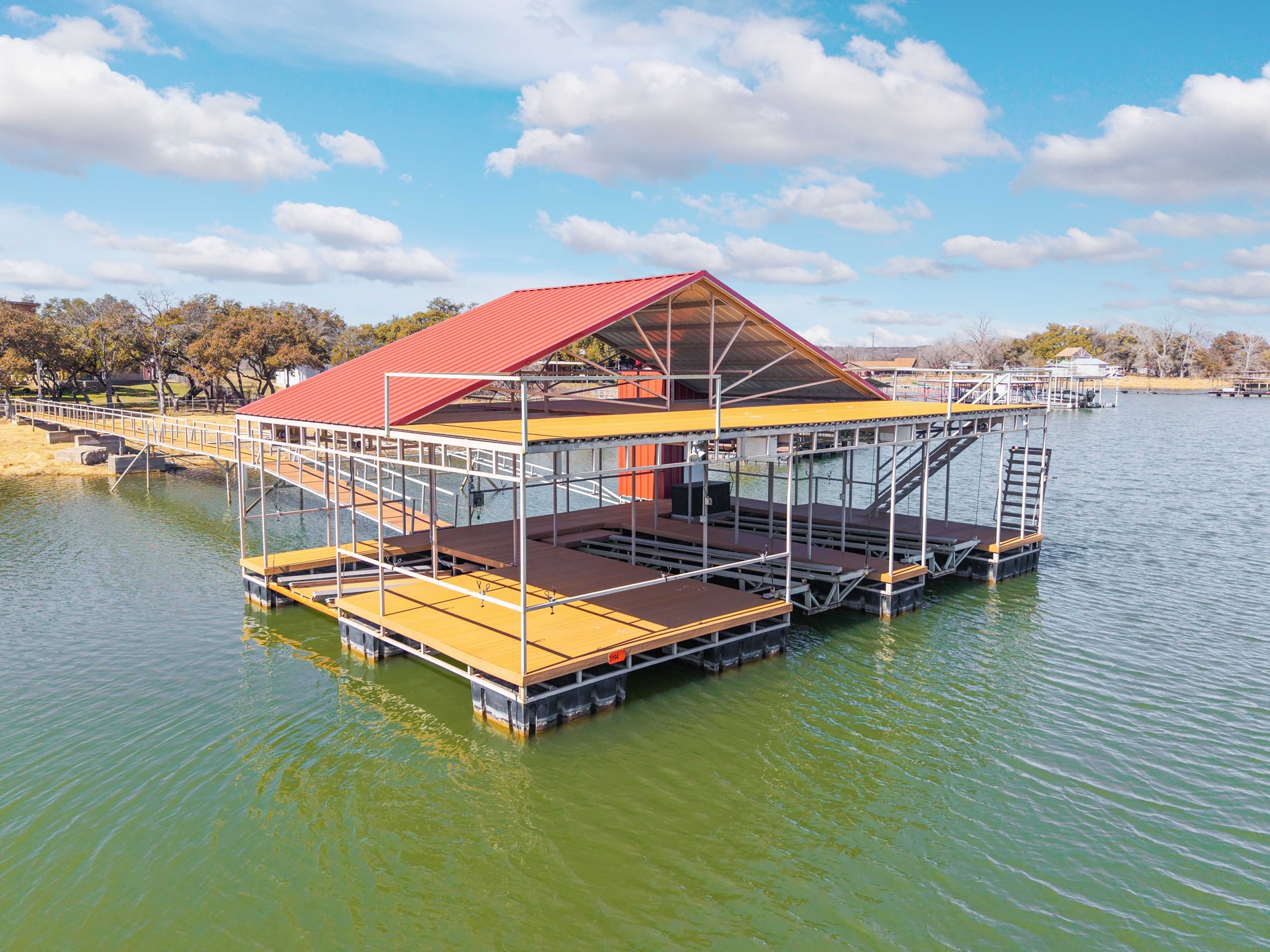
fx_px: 954
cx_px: 584
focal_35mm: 26
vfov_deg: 53.0
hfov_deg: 67.2
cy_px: 449
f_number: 1.8
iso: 160
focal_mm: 8.67
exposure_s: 1/3000
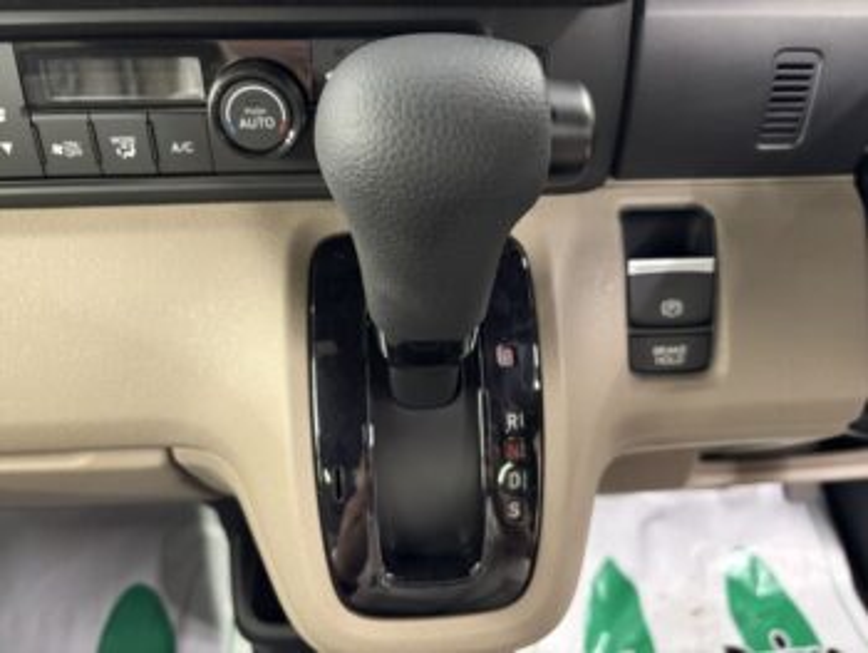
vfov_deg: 53.1
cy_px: 326
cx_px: 434
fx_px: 652
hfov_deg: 67.3
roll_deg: -1.6
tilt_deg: -38.3
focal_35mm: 26
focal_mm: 5.96
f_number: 1.6
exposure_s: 1/33
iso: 640
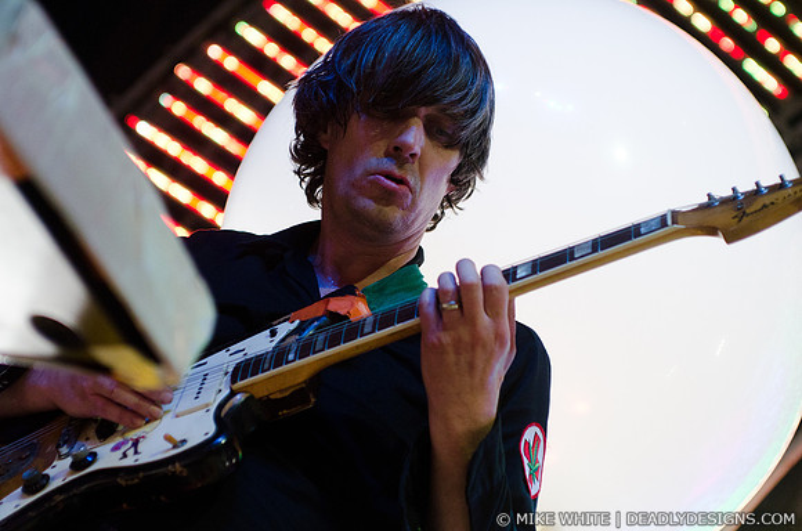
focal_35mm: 105
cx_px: 401
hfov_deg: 19.5
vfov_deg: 13.0
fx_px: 2334
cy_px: 266
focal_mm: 70
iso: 1600
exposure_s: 1/640
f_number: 3.5
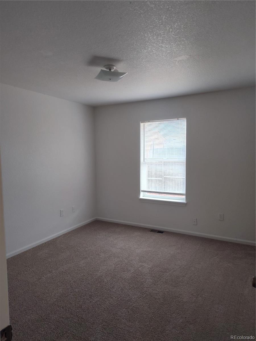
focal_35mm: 23
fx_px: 227
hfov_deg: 58.9
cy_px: 170
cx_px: 128
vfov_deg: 73.9
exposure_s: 1/120
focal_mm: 5.56
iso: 194
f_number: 1.8
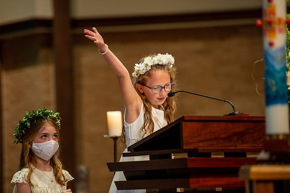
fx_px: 1610
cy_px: 96
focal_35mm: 200
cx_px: 145
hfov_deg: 10.3
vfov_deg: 6.9
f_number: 2.8
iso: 1600
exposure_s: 1/125
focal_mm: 200
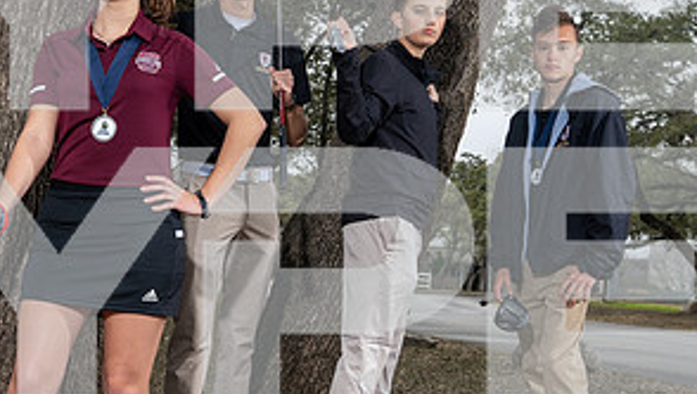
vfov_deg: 18.8
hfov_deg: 32.1
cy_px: 274
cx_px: 156
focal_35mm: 64
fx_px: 1184
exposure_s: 1/125
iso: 100
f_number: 6.3
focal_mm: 31
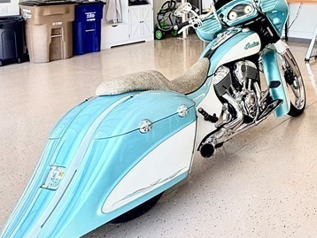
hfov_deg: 41.8
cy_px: -7
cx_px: 302
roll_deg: +0.0
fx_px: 367
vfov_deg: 32.7
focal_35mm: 40
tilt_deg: -2.6
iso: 64
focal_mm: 2.22
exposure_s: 1/145
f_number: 2.2
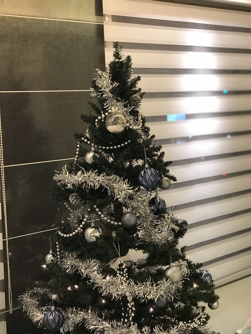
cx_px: 126
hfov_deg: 25.7
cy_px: 167
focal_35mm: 57
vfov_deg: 33.8
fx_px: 551
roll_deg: +3.0
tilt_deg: -7.5
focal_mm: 6.6
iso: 160
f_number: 2.8
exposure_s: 1/60
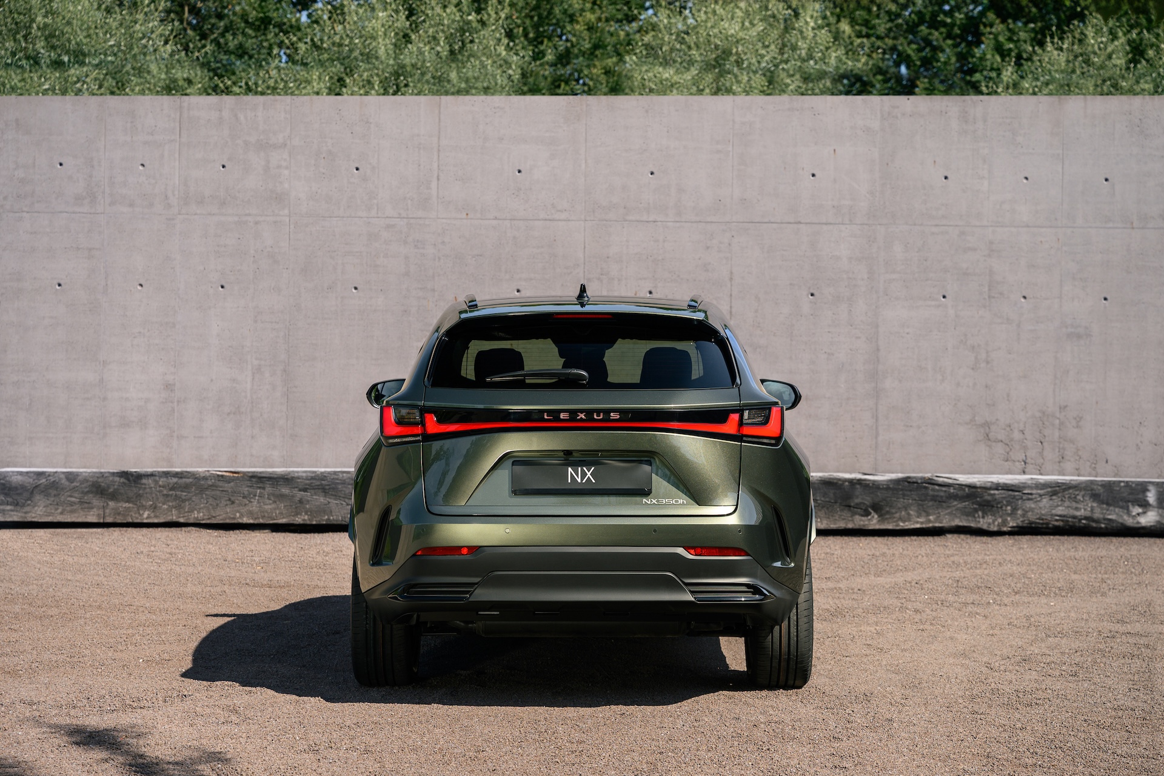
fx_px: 2263
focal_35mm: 70
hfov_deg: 28.8
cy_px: 388
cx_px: 582
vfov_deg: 19.5
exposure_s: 1/640
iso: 160
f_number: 5
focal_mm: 70
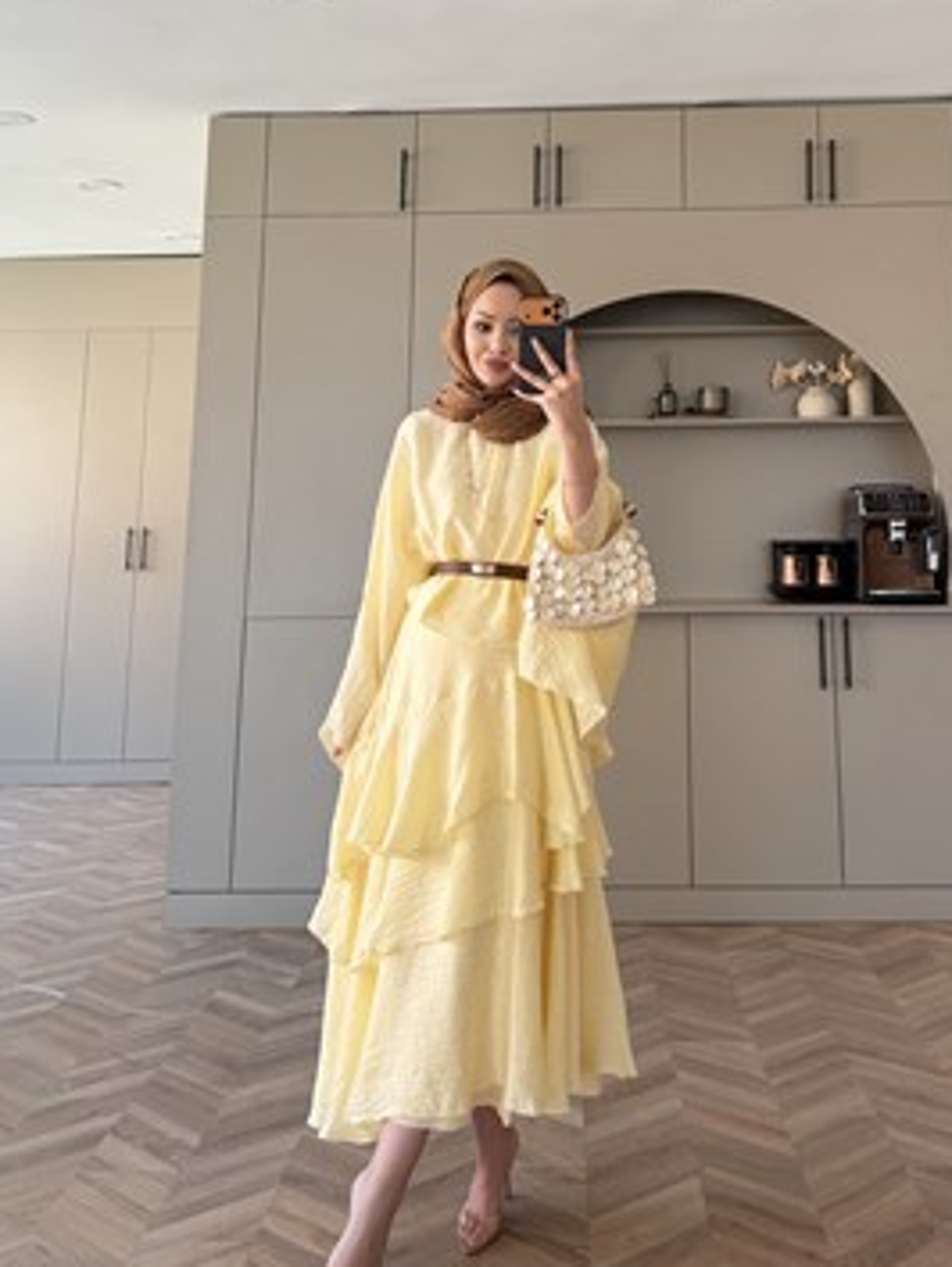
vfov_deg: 63.4
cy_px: 664
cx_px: 515
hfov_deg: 49.7
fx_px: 1025
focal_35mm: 28
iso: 100
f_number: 1.78
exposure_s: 1/121
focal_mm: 6.76
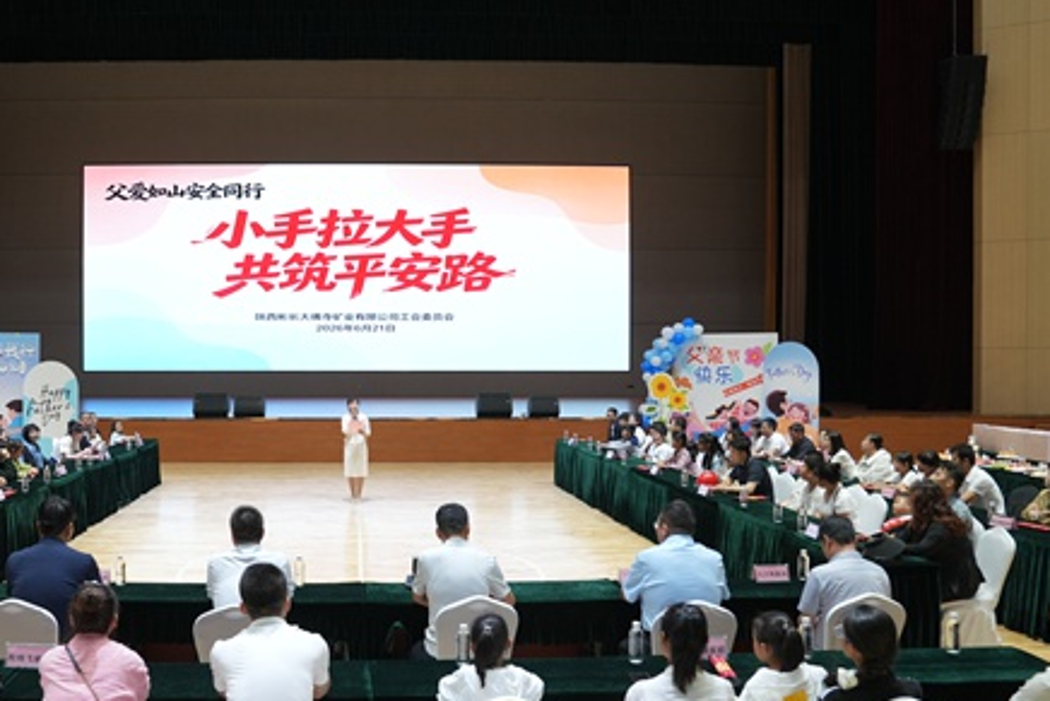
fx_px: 963
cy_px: 388
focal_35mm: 33
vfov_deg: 39.9
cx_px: 371
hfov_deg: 56.3
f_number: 4.5
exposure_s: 1/160
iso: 1600
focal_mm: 24
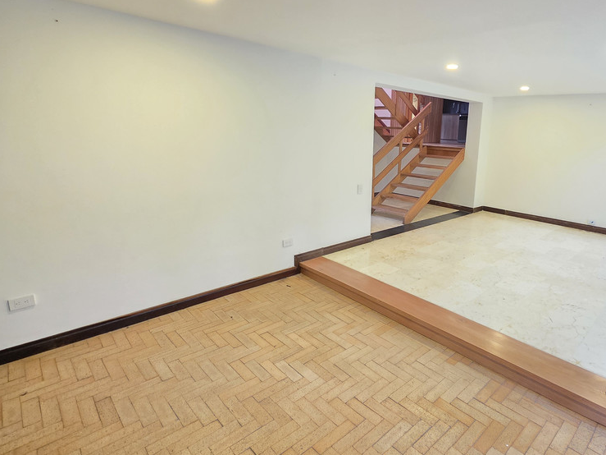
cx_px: 394
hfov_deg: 82.4
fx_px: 333
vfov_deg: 68.6
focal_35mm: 19
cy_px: 212
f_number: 1.9
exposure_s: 1/60
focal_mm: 2.2
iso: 640
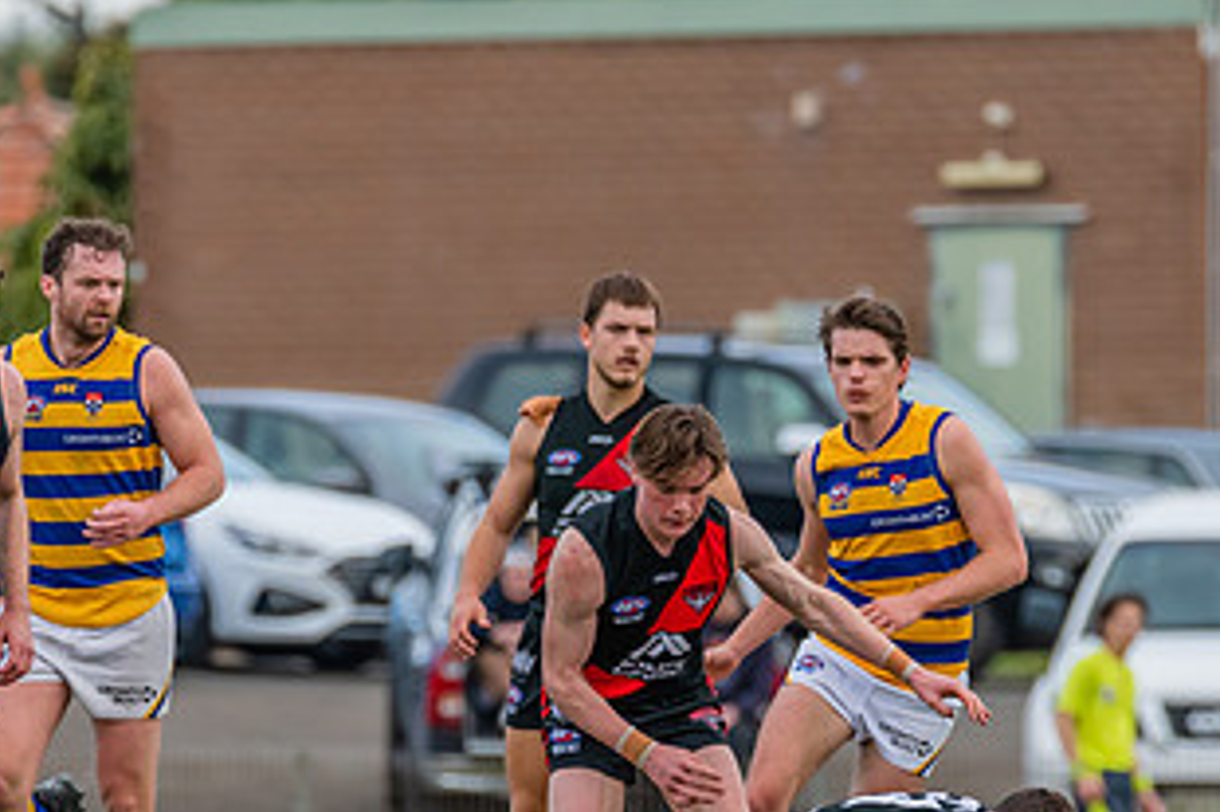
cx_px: 690
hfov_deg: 2.2
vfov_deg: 1.4
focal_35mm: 950
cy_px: 703
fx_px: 32176
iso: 1400
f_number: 6.3
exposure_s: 1/1600
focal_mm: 460
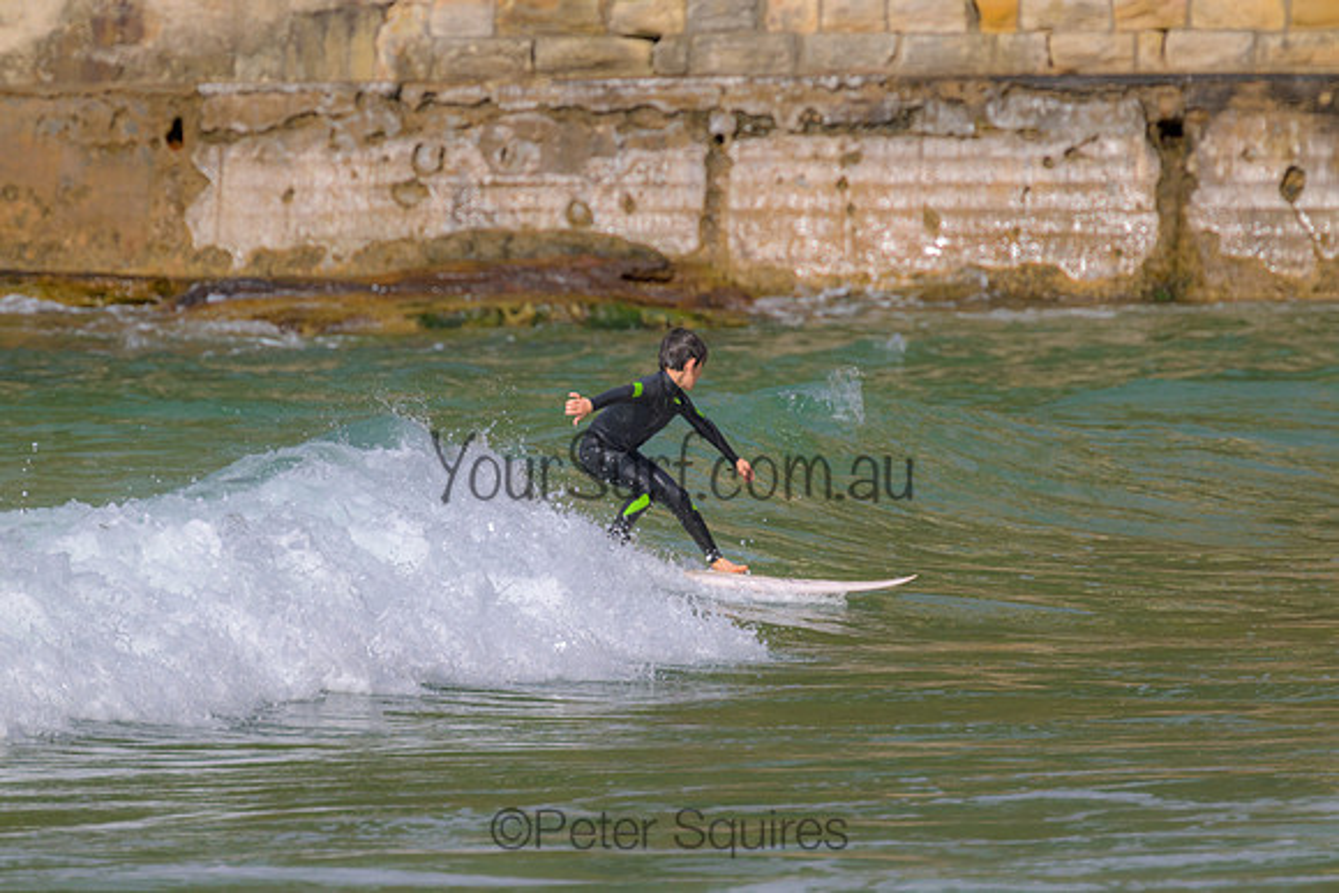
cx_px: 670
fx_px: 29761
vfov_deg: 1.7
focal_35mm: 800
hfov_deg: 2.6
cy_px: 446
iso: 720
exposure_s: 1/1250
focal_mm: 800
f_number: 11
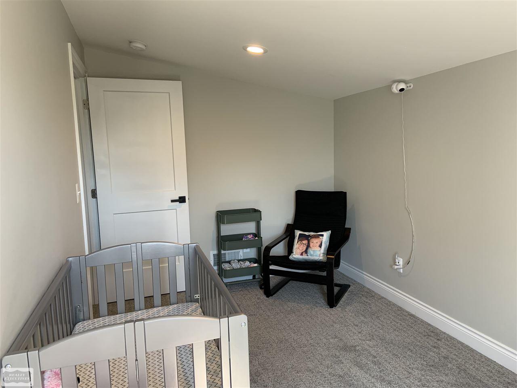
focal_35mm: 26
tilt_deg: -5.4
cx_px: 258
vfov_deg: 53.1
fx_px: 388
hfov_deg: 67.3
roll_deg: +2.1
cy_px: 194
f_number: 1.8
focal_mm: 4.25
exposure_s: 1/120
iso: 100
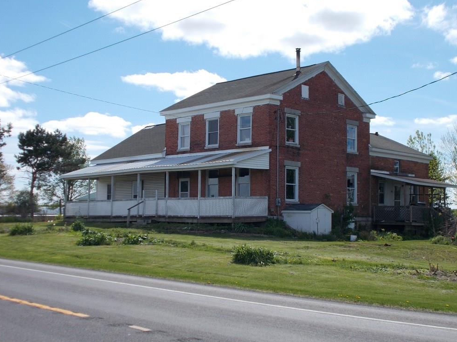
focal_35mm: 52
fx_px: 686
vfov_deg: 28.0
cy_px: 169
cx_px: 227
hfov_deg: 36.8
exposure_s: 1/100
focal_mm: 9
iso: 80
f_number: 11.3
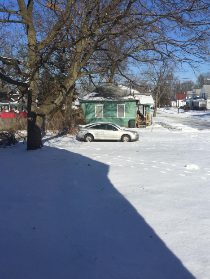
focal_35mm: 31
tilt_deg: -9.3
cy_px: 142
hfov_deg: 45.4
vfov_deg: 58.3
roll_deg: +1.2
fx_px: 251
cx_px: 105
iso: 32
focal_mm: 4.15
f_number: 2.2
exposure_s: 1/3300
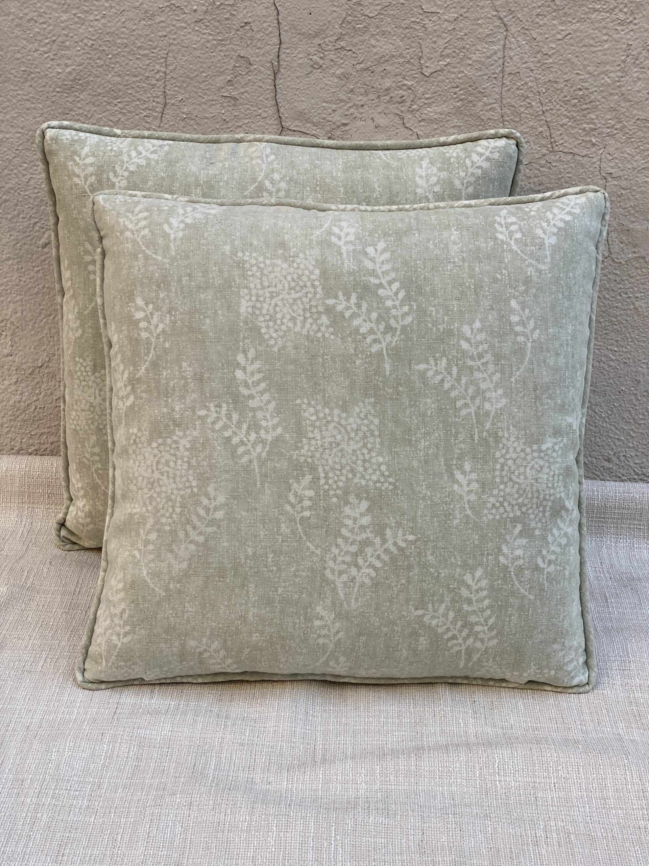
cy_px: 433
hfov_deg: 28.0
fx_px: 1300
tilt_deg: -24.6
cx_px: 324
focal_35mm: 52
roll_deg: -1.1
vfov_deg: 36.8
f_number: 2
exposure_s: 1/122
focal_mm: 6
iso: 40
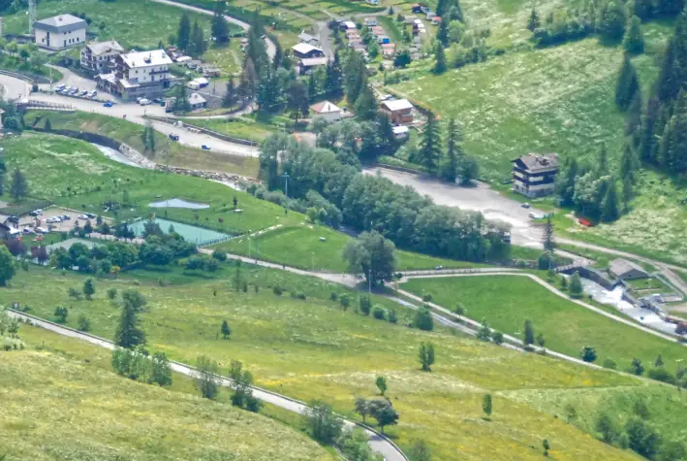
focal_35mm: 273
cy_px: 165
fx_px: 5217
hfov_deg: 7.5
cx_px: -32
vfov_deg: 5.1
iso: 640
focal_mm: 80
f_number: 5.6
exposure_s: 1/500
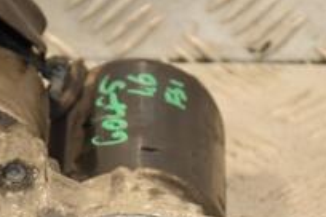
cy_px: 239
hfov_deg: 6.2
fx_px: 2992
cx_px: 96
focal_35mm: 330
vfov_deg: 4.2
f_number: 5.3
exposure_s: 1/160
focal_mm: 75
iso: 800
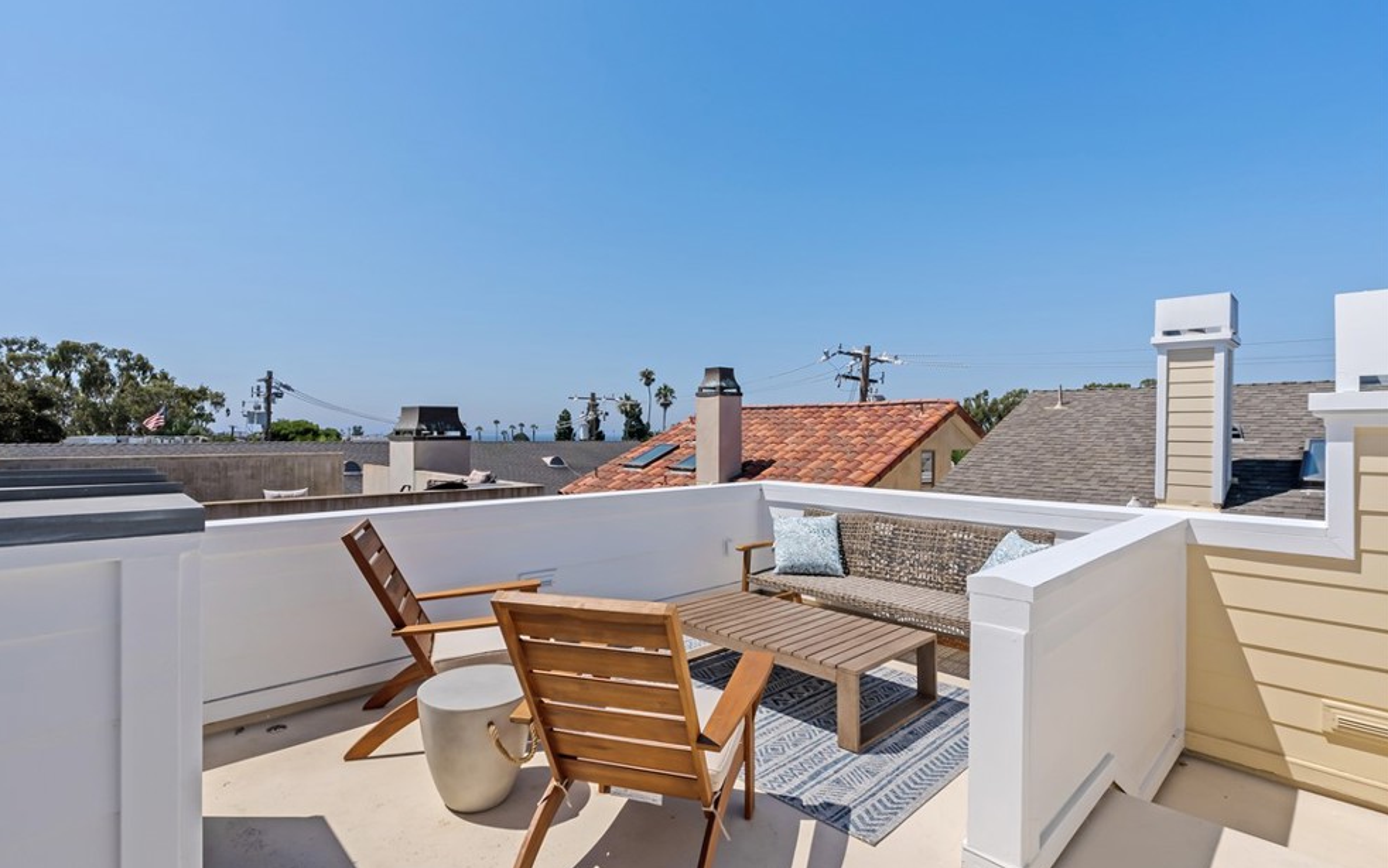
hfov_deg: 94.3
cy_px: 429
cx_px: 666
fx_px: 643
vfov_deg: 68.0
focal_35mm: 17
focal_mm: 16
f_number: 9
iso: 320
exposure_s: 1/1600
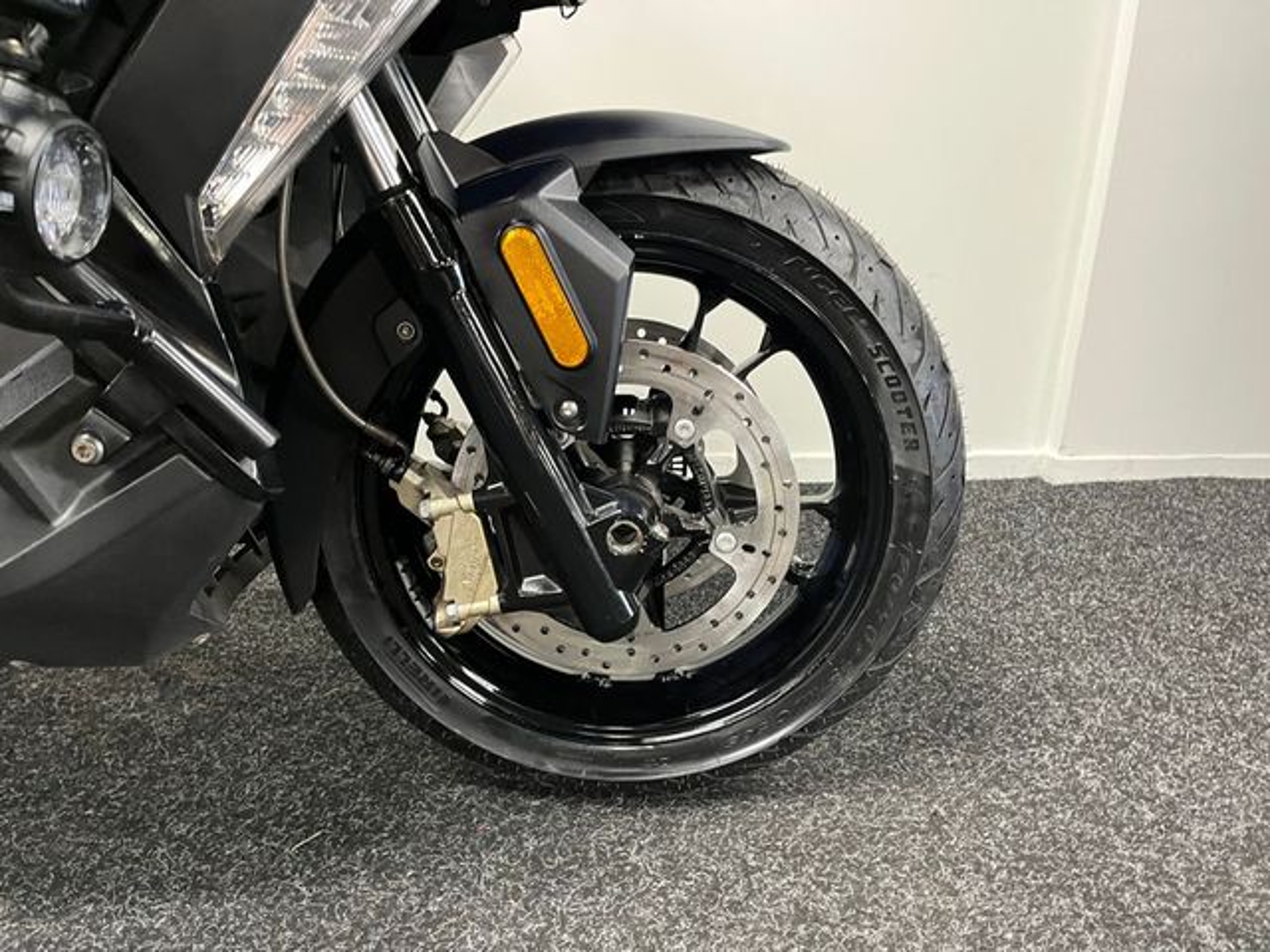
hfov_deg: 67.3
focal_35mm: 26
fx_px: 954
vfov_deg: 53.1
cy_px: 476
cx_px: 635
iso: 500
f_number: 1.6
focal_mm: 5.1
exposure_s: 1/33
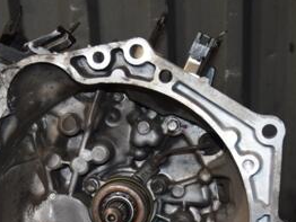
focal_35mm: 99
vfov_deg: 14.9
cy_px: 183
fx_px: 847
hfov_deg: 19.7
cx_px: 70
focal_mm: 30
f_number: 5
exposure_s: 1/60
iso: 800
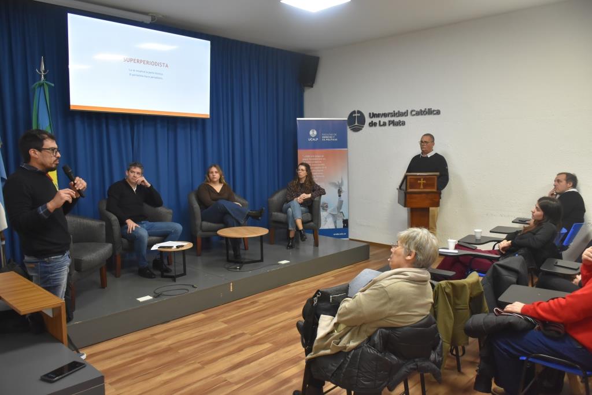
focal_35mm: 27
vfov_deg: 47.9
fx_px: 444
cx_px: 296
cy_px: 198
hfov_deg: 67.4
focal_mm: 18
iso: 1600
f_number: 5
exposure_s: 1/100
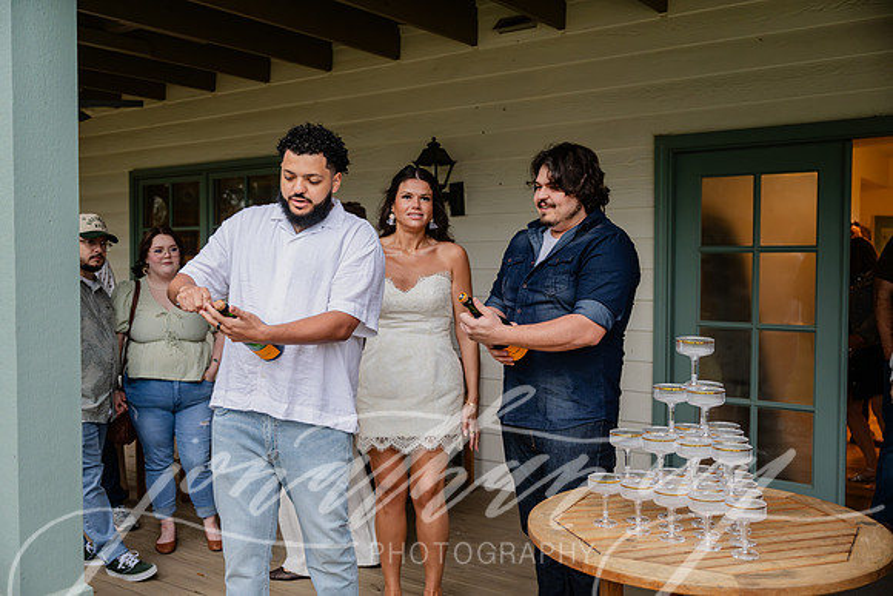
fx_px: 893
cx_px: 446
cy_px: 298
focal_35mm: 36
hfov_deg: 53.1
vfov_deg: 36.9
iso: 1400
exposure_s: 1/250
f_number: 2.8
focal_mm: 36
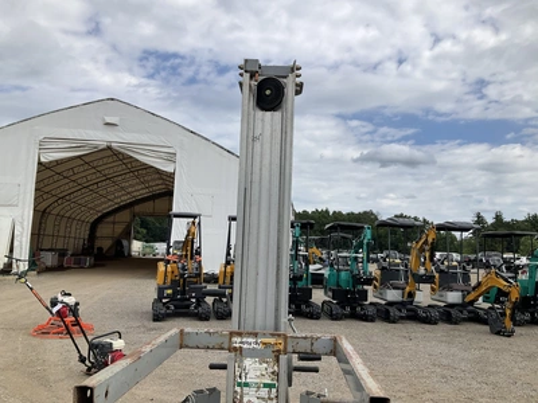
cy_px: 202
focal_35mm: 29
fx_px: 451
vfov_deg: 48.2
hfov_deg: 61.7
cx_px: 269
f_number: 1.8
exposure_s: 1/2667
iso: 25
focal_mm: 3
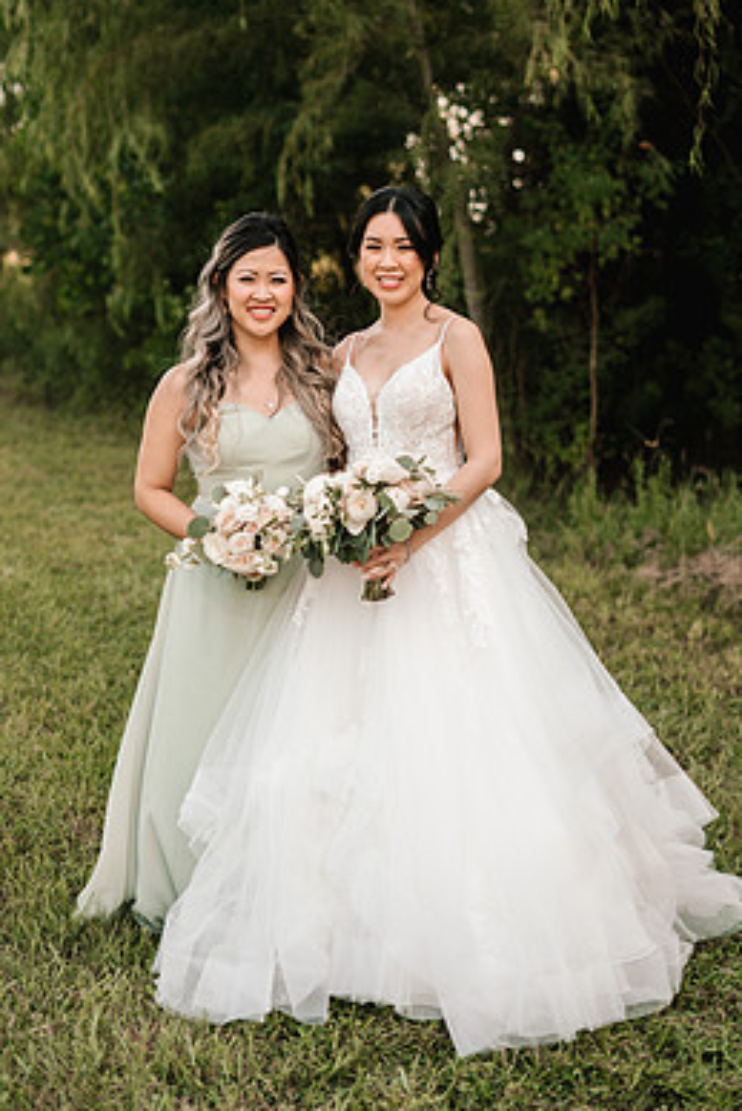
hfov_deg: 23.4
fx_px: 1791
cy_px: 490
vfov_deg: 34.4
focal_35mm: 58
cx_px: 350
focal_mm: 50
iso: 250
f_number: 2.2
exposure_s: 1/2000
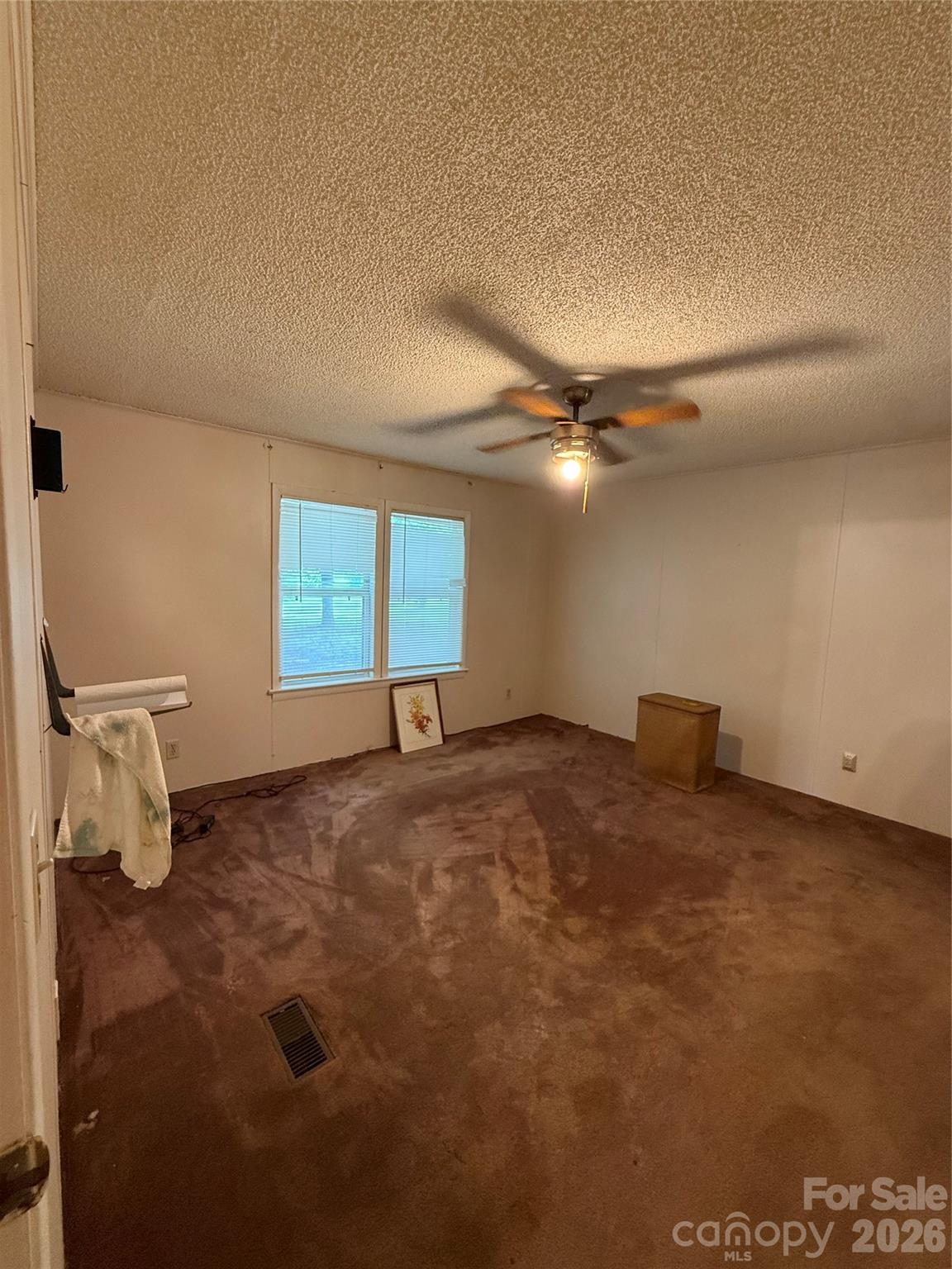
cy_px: 634
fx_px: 513
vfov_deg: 102.1
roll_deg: -2.4
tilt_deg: -5.9
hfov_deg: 85.7
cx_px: 476
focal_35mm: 14
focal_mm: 2.22
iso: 400
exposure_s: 1/60
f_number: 2.2
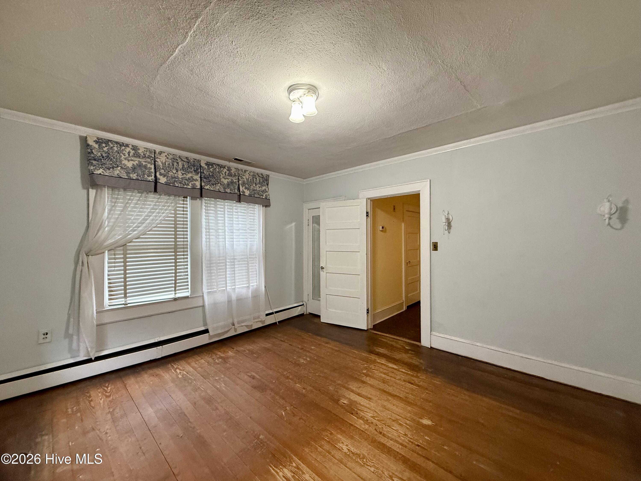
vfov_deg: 85.7
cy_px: 240
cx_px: 320
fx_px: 259
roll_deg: +0.5
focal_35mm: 14
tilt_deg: +1.0
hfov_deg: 102.1
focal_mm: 2.22
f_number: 2.2
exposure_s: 1/60
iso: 320
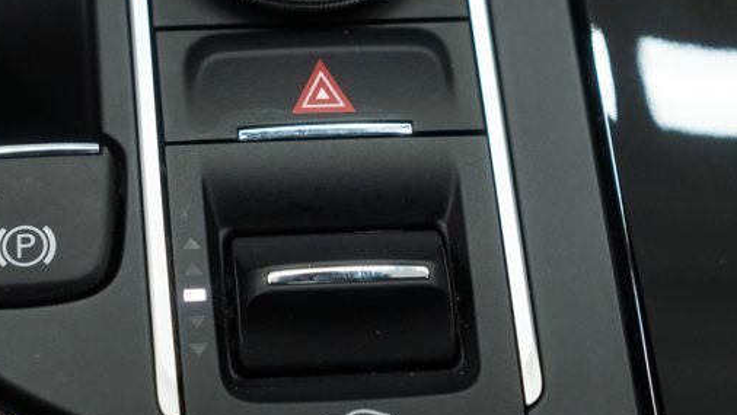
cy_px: 175
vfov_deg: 13.6
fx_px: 1740
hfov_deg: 23.8
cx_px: 261
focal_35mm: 89
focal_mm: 28
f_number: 3.5
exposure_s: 1/50
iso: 800
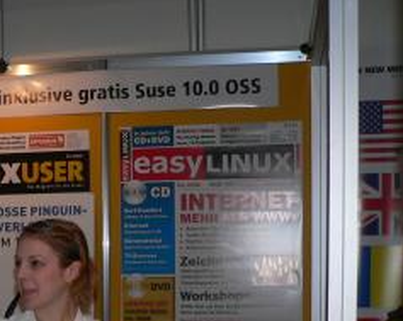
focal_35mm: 95
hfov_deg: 18.6
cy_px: 350
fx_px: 1132
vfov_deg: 15.7
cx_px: -138
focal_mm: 6
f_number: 2.8
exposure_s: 1/250
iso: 80
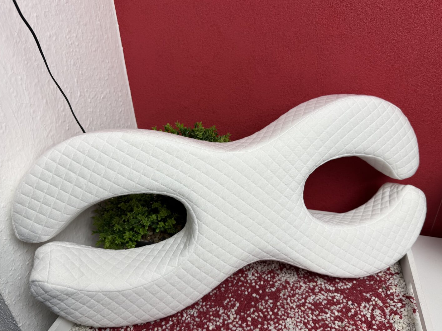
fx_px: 332
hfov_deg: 67.3
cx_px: 225
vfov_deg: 53.0
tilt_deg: -29.5
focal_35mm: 26
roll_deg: +1.7
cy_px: 174
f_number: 1.78
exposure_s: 1/100
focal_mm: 6.76
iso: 64
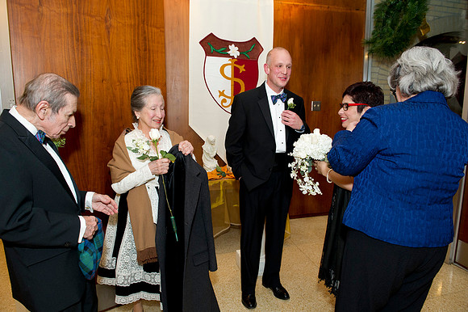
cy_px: 156
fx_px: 312
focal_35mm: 24
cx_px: 234
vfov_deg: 53.1
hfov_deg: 73.8
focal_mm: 24
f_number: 5.6
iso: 1600
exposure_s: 1/100
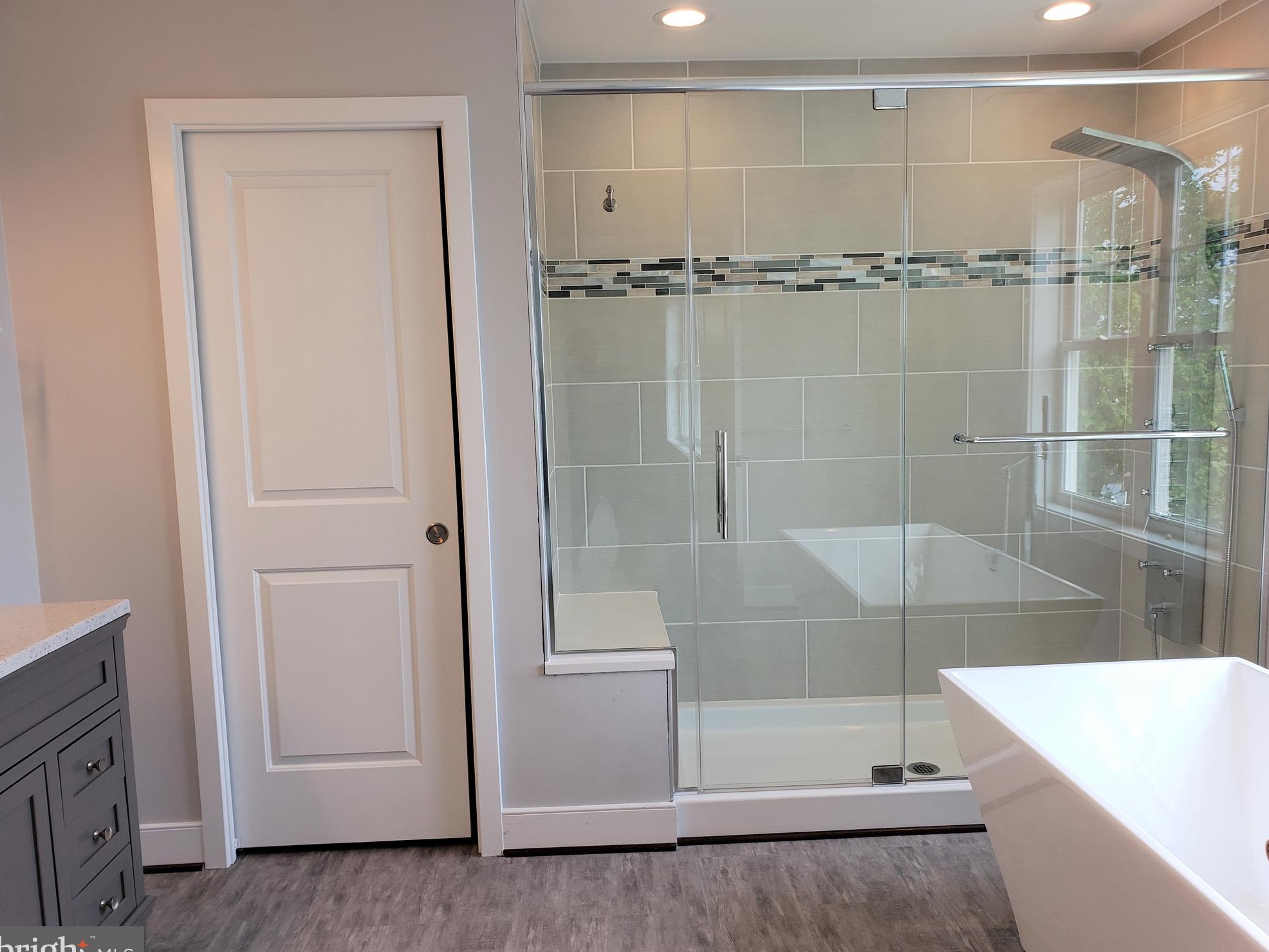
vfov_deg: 51.4
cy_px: 485
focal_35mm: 27
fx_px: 990
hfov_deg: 65.3
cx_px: 642
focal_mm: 4.3
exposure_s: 1/120
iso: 80
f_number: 2.4
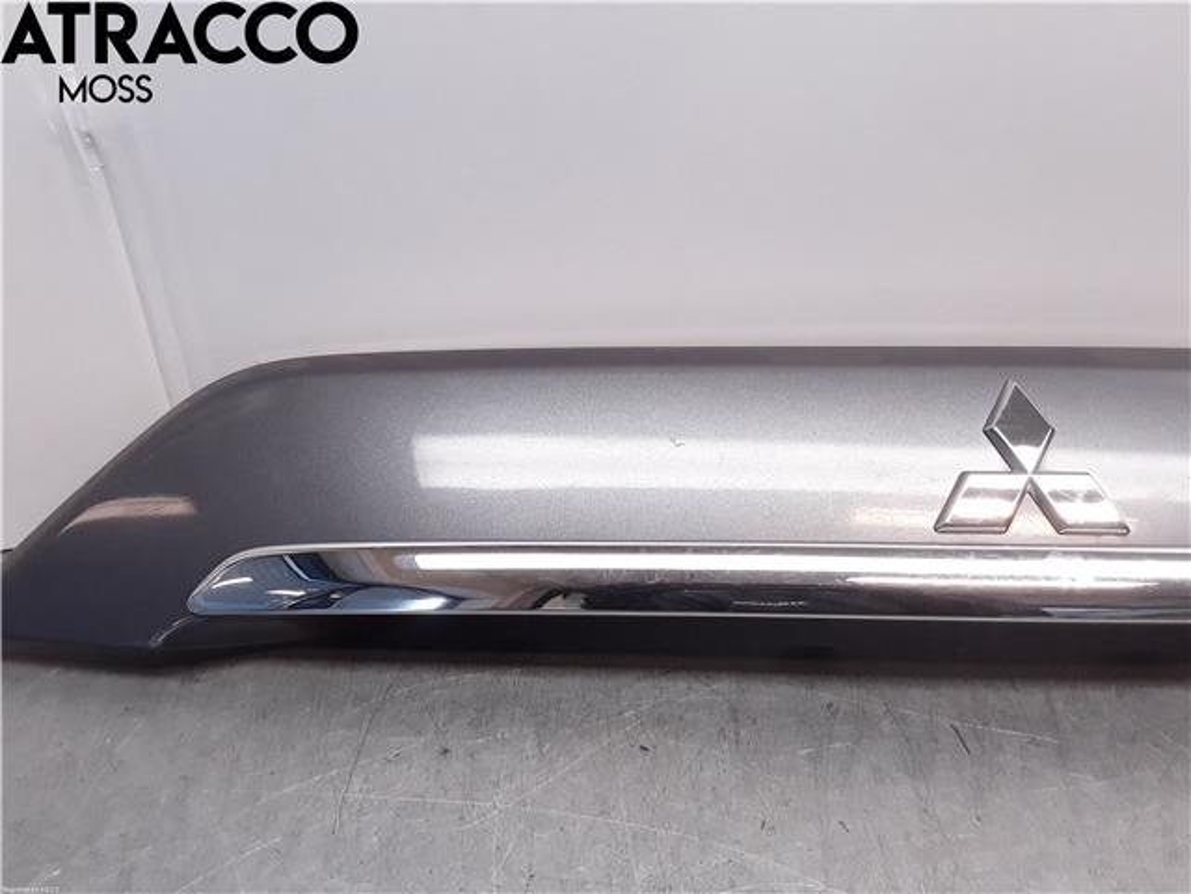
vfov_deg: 49.7
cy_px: 447
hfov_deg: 63.4
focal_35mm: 28
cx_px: 596
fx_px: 963
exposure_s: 1/157
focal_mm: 2.91
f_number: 1.9
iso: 100
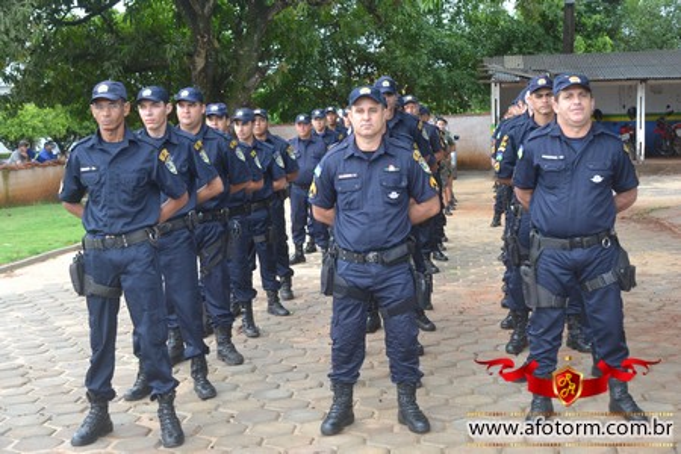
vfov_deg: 25.8
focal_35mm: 52
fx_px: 993
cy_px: 227
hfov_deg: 37.9
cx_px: 340
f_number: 5.6
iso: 400
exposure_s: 1/125
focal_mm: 35
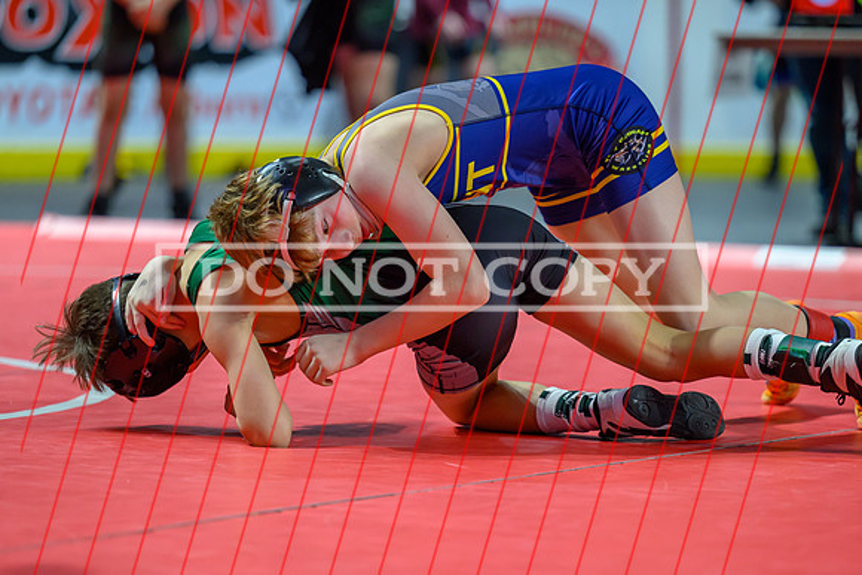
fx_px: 4585
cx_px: 464
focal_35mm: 191
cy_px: 343
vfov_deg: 7.2
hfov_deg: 10.7
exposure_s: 1/800
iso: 2800
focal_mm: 150
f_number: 2.8
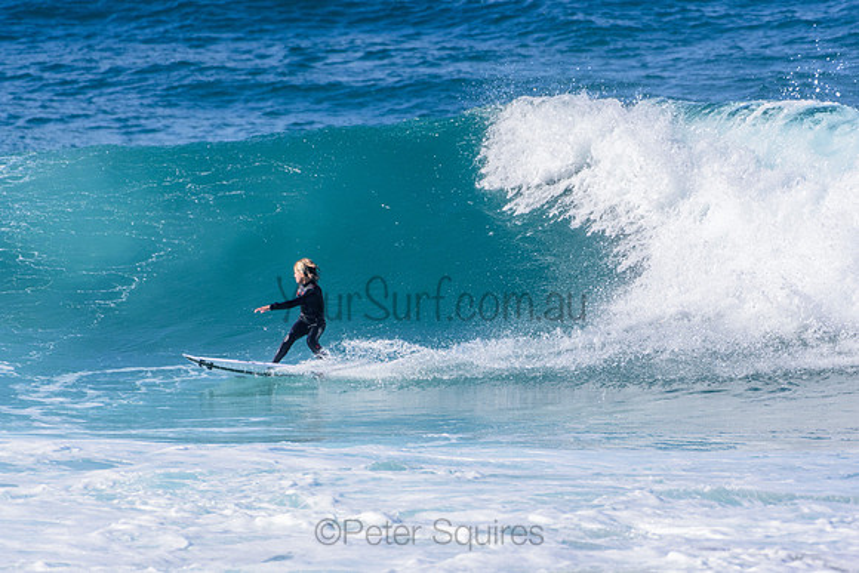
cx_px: 430
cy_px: 286
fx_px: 17899
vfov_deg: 1.8
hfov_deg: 2.7
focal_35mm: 750
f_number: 5.6
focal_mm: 500
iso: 280
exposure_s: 1/2000
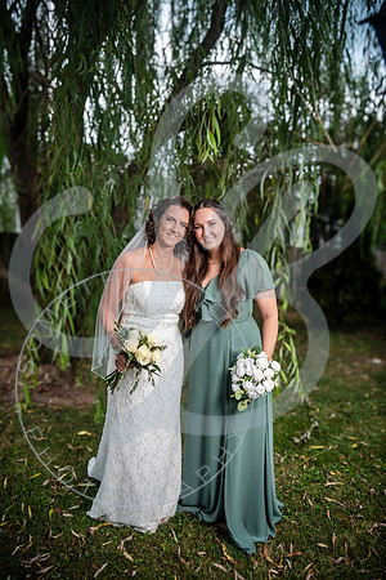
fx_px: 418
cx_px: 193
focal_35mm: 26
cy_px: 290
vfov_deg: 69.4
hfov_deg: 49.6
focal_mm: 26
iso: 100
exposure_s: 1/250
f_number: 2.8
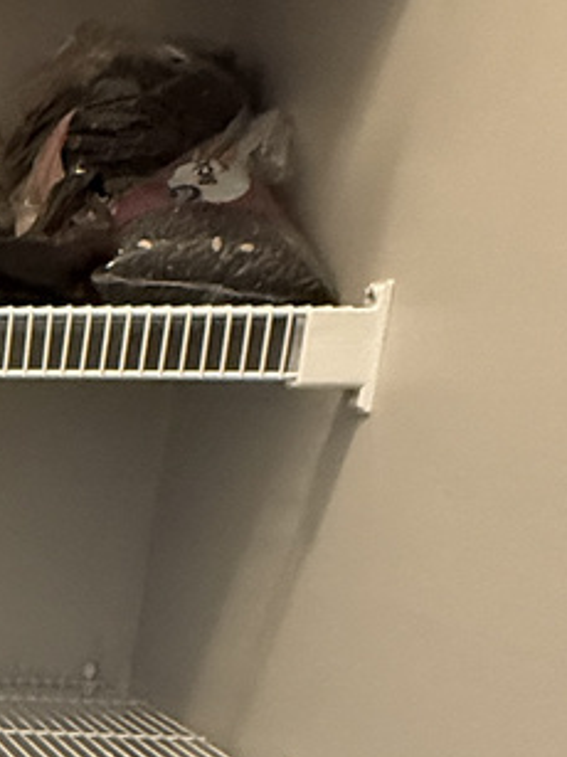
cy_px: 824
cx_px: -609
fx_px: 1530
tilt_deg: -16.1
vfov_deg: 25.8
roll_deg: -1.5
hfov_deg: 15.8
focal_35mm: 70
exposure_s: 1/60
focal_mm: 2.22
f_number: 2.2
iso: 800
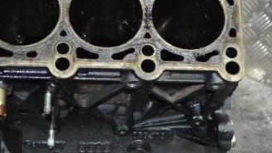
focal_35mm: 85
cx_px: 110
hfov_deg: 25.0
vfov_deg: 14.2
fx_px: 613
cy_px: 55
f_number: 4.5
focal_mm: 30
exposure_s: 1/60
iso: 3200
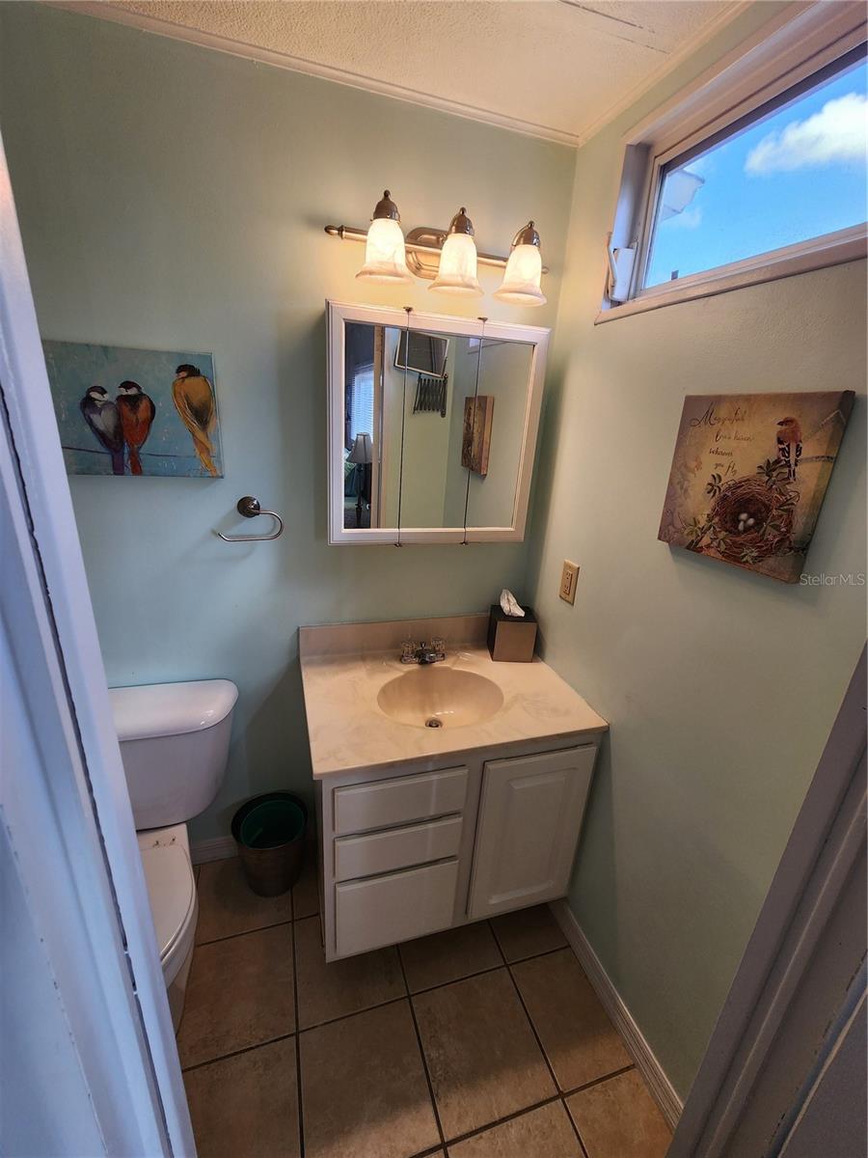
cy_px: 579
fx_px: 435
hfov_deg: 89.9
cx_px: 434
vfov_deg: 106.2
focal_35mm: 13
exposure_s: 1/60
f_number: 2.2
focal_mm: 2.2
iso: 100
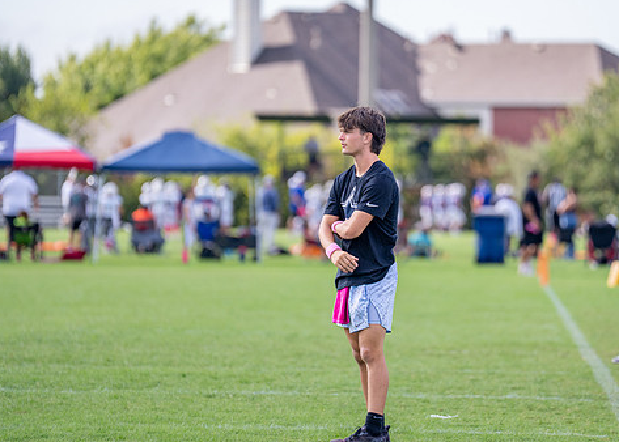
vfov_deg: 5.0
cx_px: 374
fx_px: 5099
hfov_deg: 6.9
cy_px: 207
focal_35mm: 290
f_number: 2.8
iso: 250
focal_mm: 200
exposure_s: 1/2000
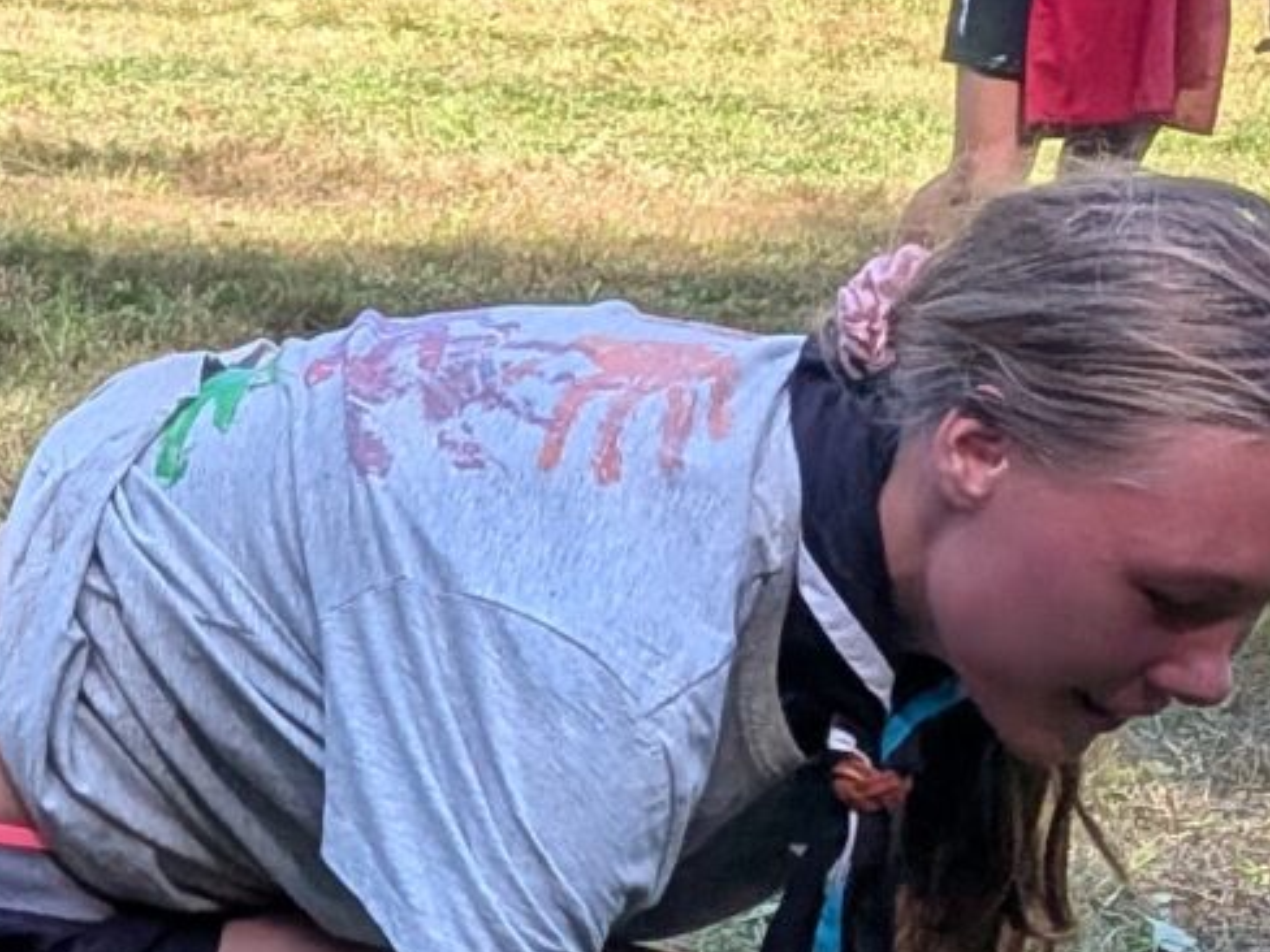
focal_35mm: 126
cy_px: 884
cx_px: -518
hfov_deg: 14.8
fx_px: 4623
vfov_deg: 11.7
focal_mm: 4.53
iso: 26
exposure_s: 1/4386
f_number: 1.7
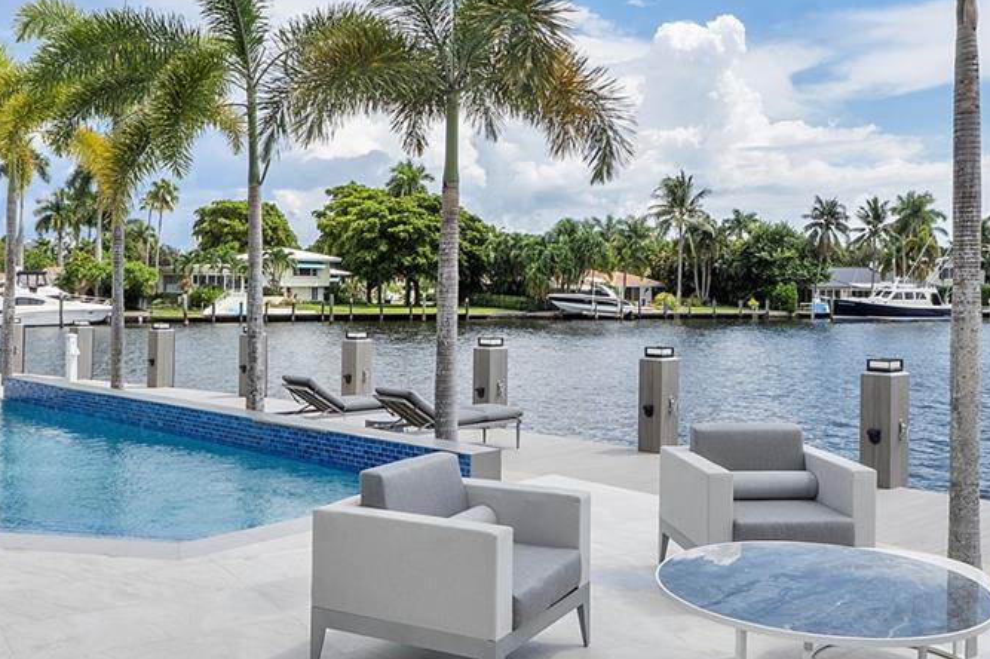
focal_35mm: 36
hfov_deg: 53.1
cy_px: 264
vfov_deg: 36.7
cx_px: 531
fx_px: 989
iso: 100
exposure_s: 1/320
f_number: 11
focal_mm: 10
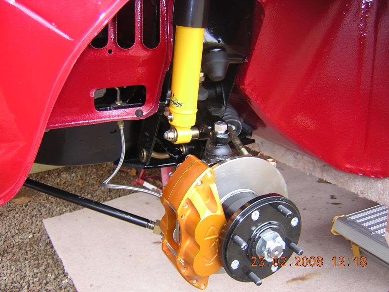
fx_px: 405
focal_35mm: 36
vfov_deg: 39.7
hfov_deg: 51.3
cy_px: 146
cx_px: 194
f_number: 2.6
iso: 100
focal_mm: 4.7
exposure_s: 1/30
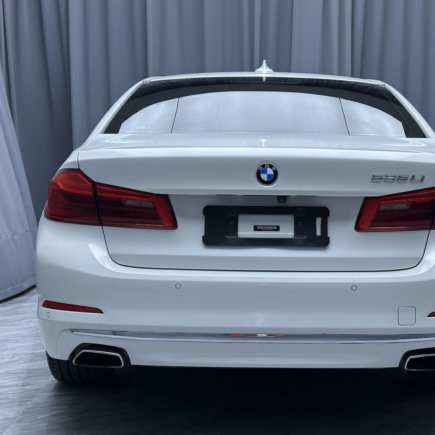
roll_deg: -0.6
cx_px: 259
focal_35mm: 57
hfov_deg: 30.0
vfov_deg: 30.0
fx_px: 810
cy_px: 216
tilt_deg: -3.3
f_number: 1.78
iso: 40
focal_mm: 6.86
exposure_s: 1/103
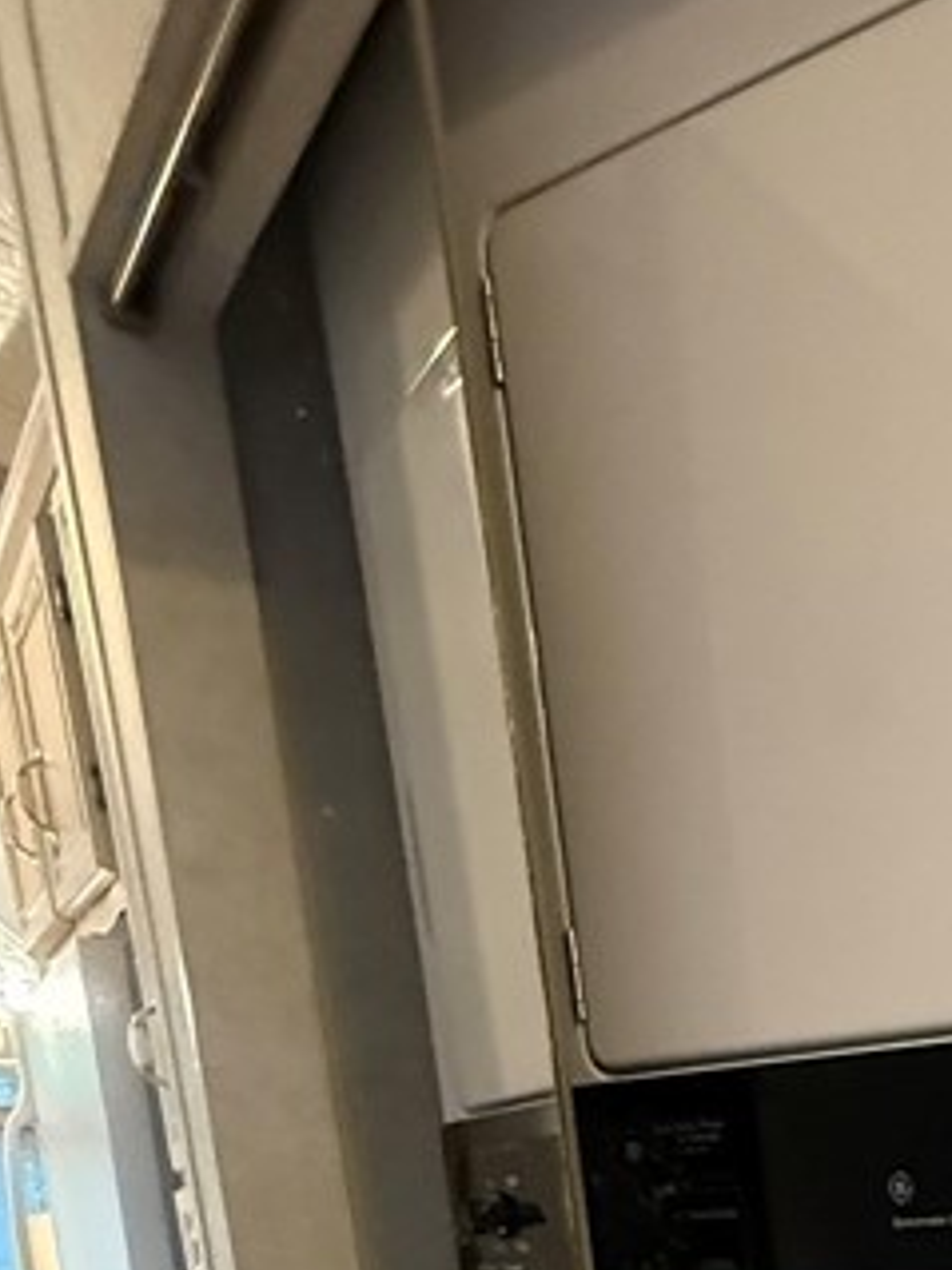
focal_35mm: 45
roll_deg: +2.7
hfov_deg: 26.6
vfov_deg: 34.3
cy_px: 1505
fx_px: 1651
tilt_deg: -10.0
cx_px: 1275
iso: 1000
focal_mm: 2.22
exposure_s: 1/60
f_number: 2.2
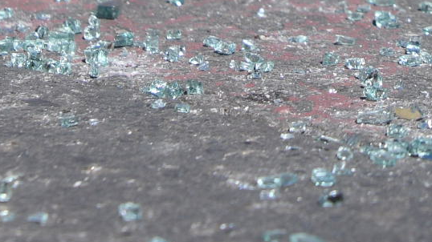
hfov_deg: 11.0
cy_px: -567
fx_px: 2210
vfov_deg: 5.7
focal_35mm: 193
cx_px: 447
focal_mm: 24
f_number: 5.6
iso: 200
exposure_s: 1/1250
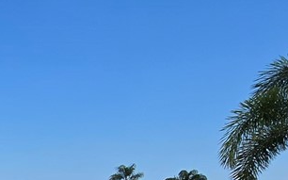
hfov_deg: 19.5
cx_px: -258
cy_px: 334
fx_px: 565
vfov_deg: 15.3
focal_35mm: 72
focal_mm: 2.2
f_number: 2.2
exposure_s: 1/2593
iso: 50
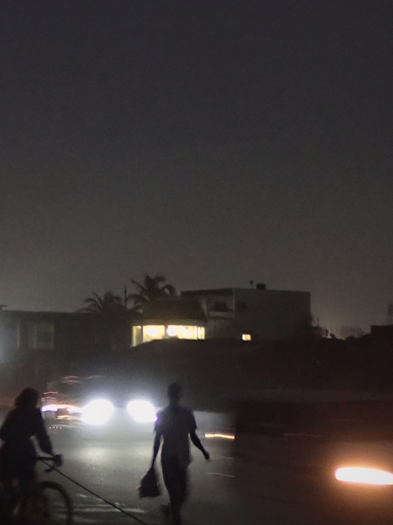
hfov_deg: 12.7
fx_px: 1711
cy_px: 169
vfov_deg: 17.4
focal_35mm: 113
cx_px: -94
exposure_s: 1/10
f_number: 2.9
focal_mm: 7.84
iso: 800
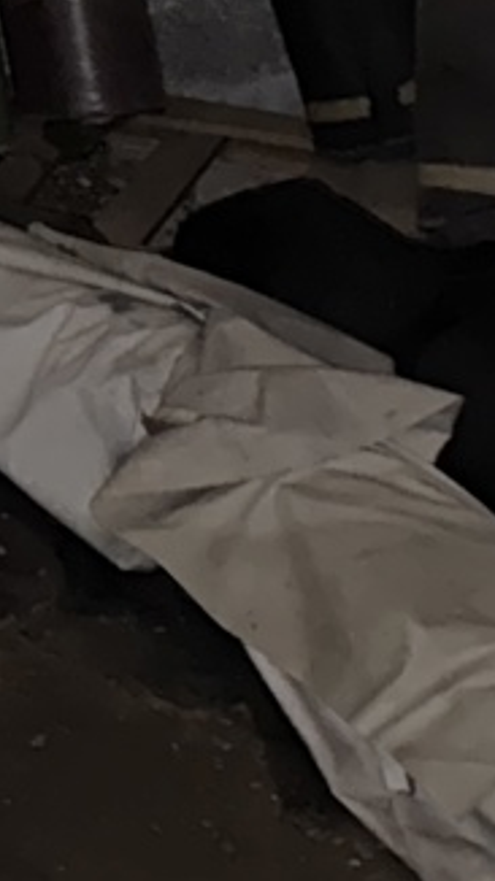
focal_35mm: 154
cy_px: -946
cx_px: -1396
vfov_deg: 12.2
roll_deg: +0.6
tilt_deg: -0.4
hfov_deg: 6.5
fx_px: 3599
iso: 320
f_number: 1.78
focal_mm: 6.76
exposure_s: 1/4
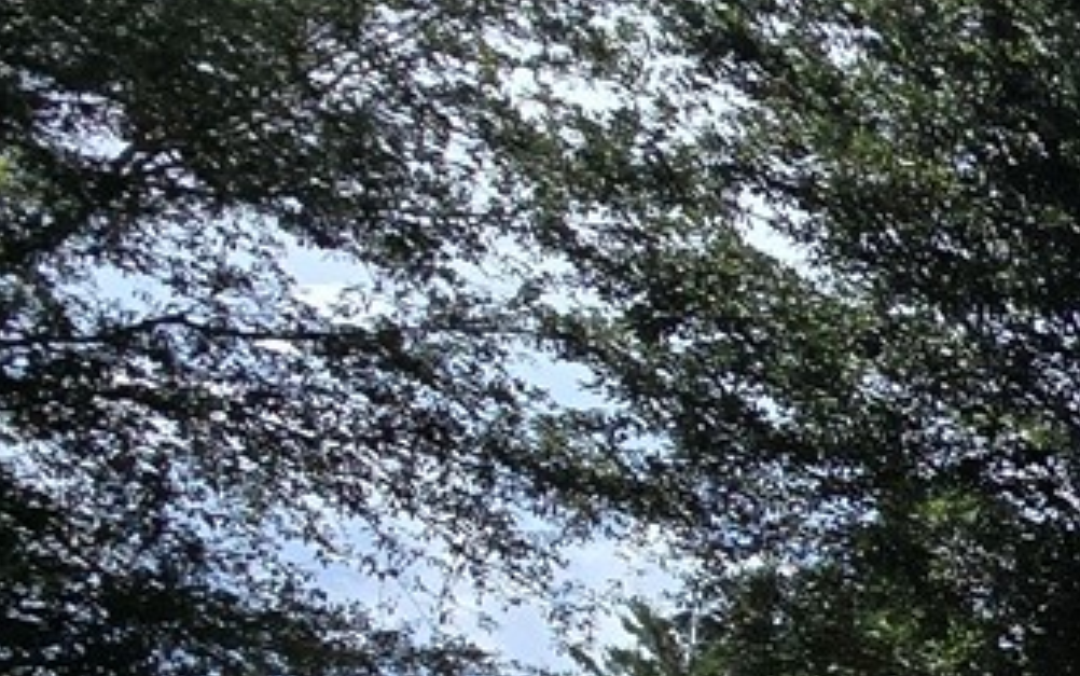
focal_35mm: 66
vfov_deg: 17.1
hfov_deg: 15.6
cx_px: 2548
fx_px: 1943
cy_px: 1116
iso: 50
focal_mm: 2.2
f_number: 2.2
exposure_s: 1/2240
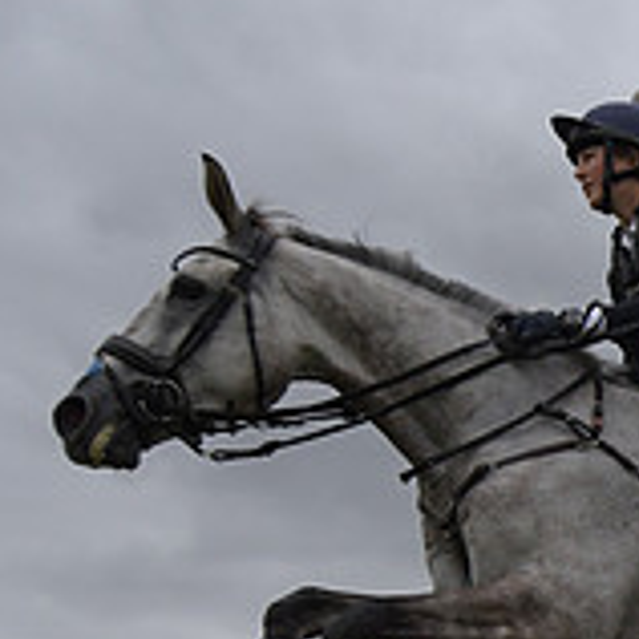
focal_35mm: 103
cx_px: 1161
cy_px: 698
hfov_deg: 14.7
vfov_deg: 16.4
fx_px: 2151
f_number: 5.6
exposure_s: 1/4000
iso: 900
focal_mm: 22
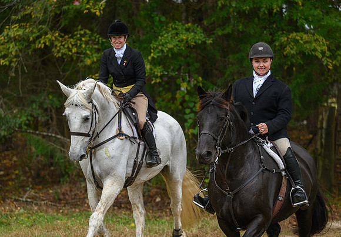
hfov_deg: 12.6
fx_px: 1549
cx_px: 161
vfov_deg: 8.7
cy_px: 140
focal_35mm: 161
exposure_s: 1/1000
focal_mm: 130
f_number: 3.2
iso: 1250
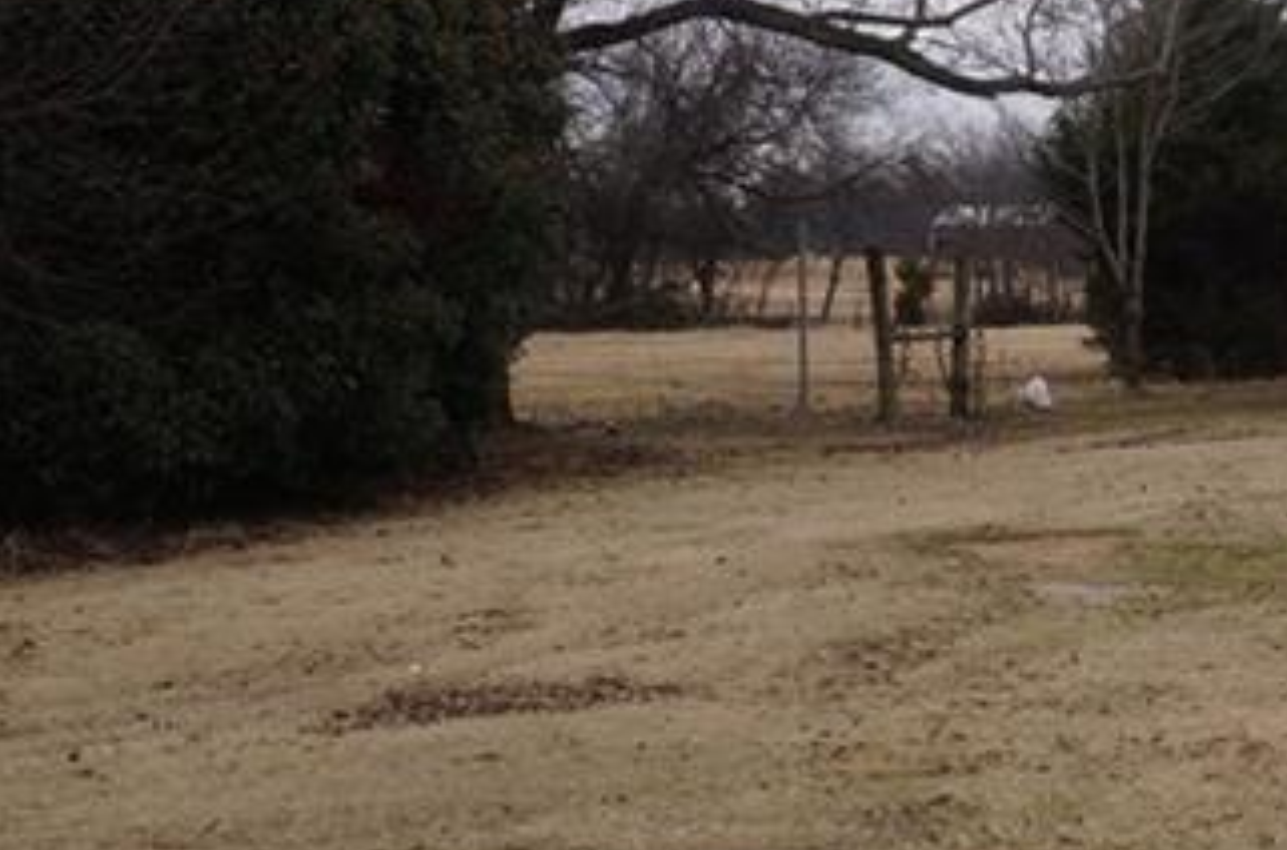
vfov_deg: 13.5
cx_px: 1660
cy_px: 337
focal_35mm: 101
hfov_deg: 18.9
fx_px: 3586
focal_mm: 21
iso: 200
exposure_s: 1/125
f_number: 13
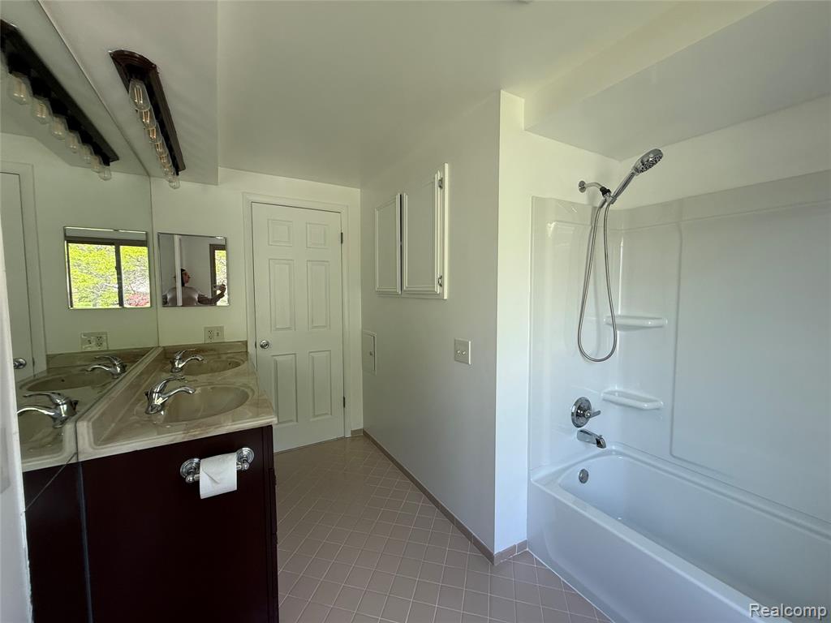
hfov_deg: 102.1
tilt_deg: -3.7
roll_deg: +0.2
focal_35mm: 14
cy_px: 312
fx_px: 336
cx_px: 416
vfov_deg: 85.7
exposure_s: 1/99
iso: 100
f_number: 2.2
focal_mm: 2.22
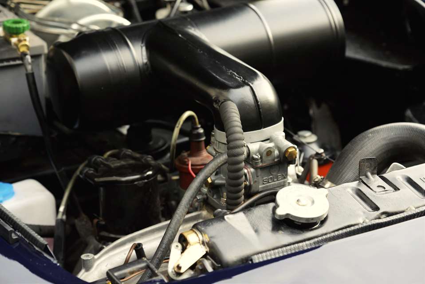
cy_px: 142
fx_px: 1417
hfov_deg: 17.1
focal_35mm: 120
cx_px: 212
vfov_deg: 11.4
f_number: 6.3
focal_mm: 120
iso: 400
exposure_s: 1/125
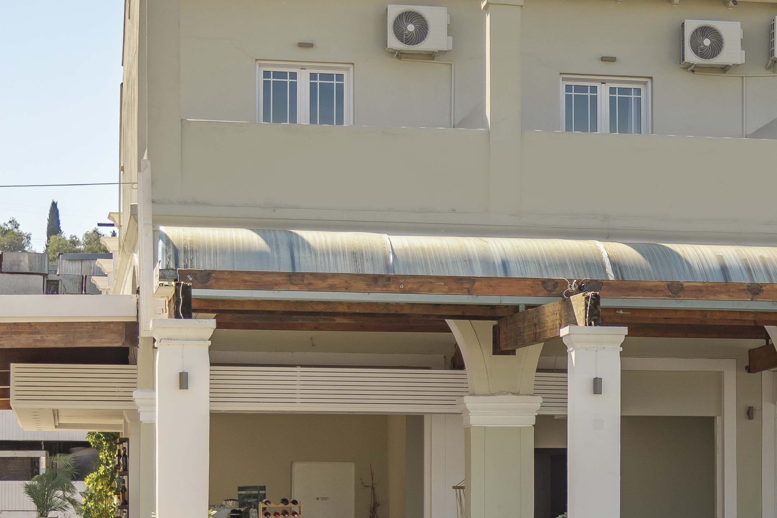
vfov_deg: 10.8
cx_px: 945
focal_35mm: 127
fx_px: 2742
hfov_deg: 15.5
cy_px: 421
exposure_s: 1/1000
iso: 100
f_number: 4
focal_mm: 48
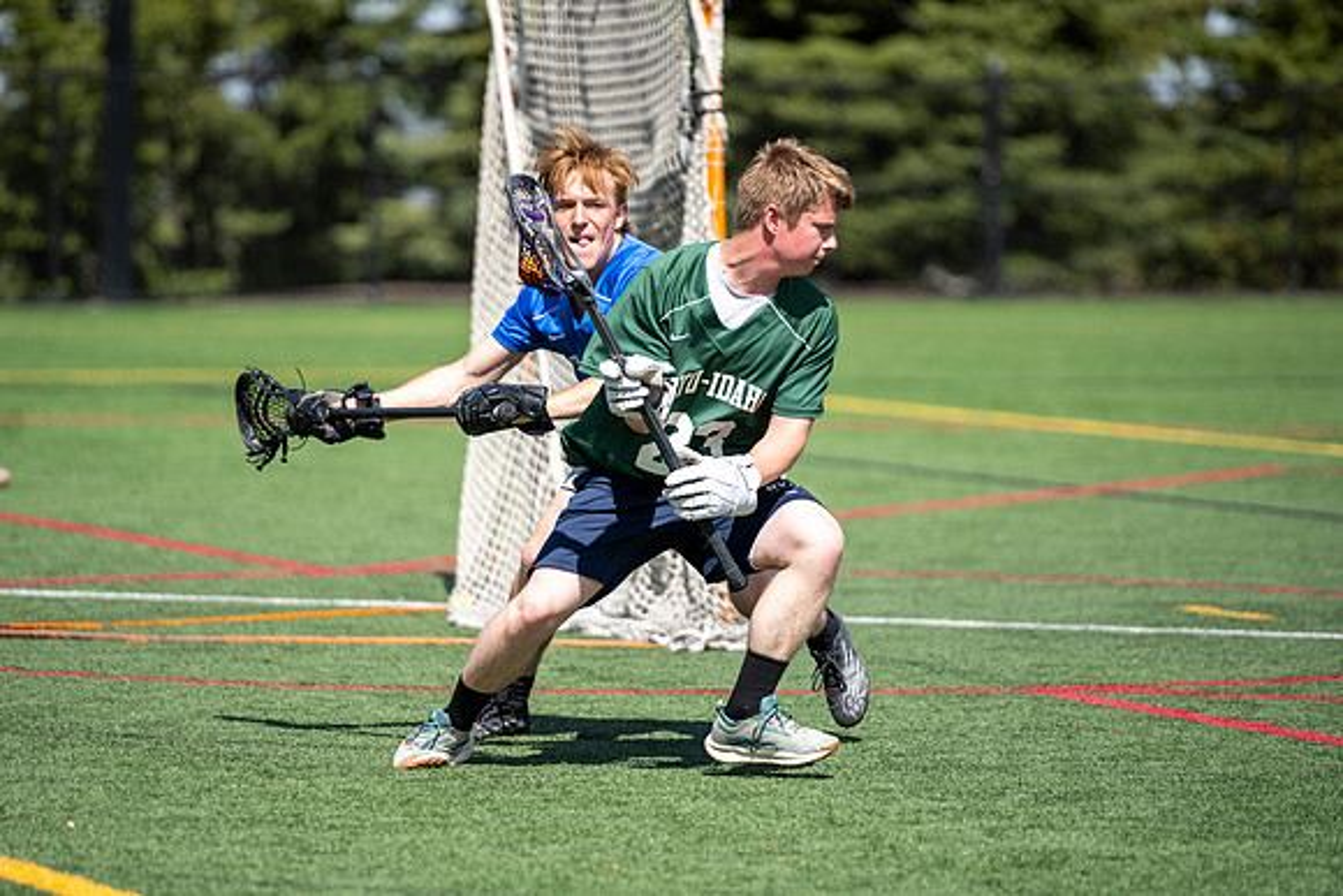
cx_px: 641
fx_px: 7850
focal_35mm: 210
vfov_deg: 6.5
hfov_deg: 9.8
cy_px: 462
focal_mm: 200
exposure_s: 1/2000
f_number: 2.8
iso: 100
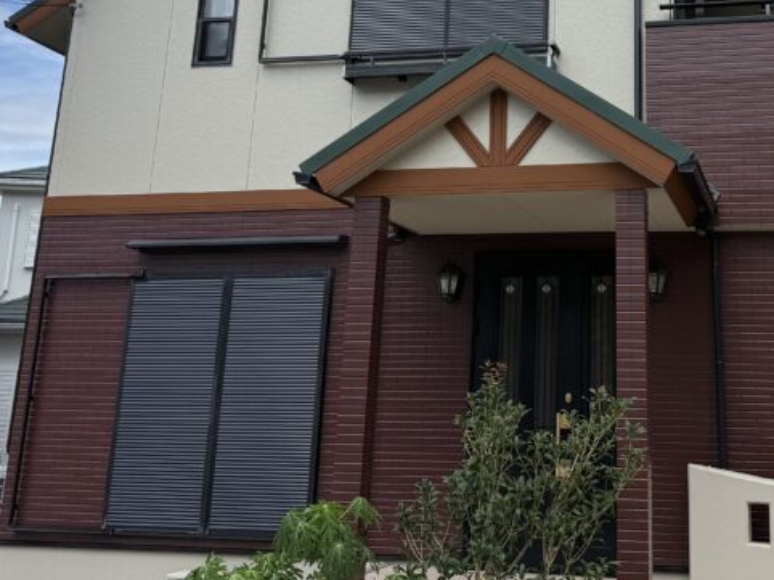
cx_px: 552
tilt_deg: +16.0
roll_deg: -1.6
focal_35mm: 51
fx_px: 1140
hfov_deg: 36.9
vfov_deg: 27.3
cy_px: 35
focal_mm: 6.76
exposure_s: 1/5319
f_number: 1.78
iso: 80
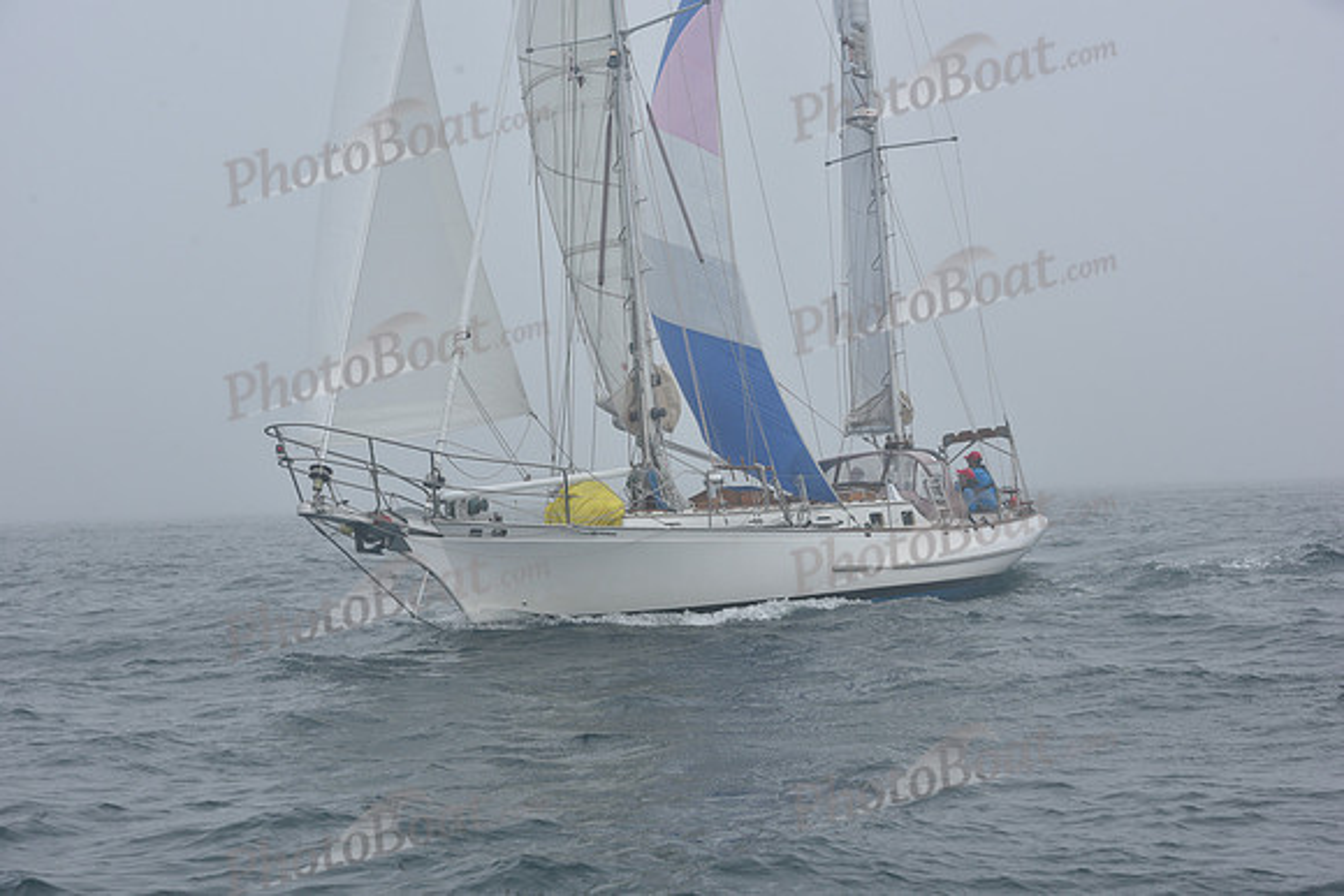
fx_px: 2614
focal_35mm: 70
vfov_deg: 19.5
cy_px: 448
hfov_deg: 28.8
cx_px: 672
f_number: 10
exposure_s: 1/800
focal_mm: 70
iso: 250
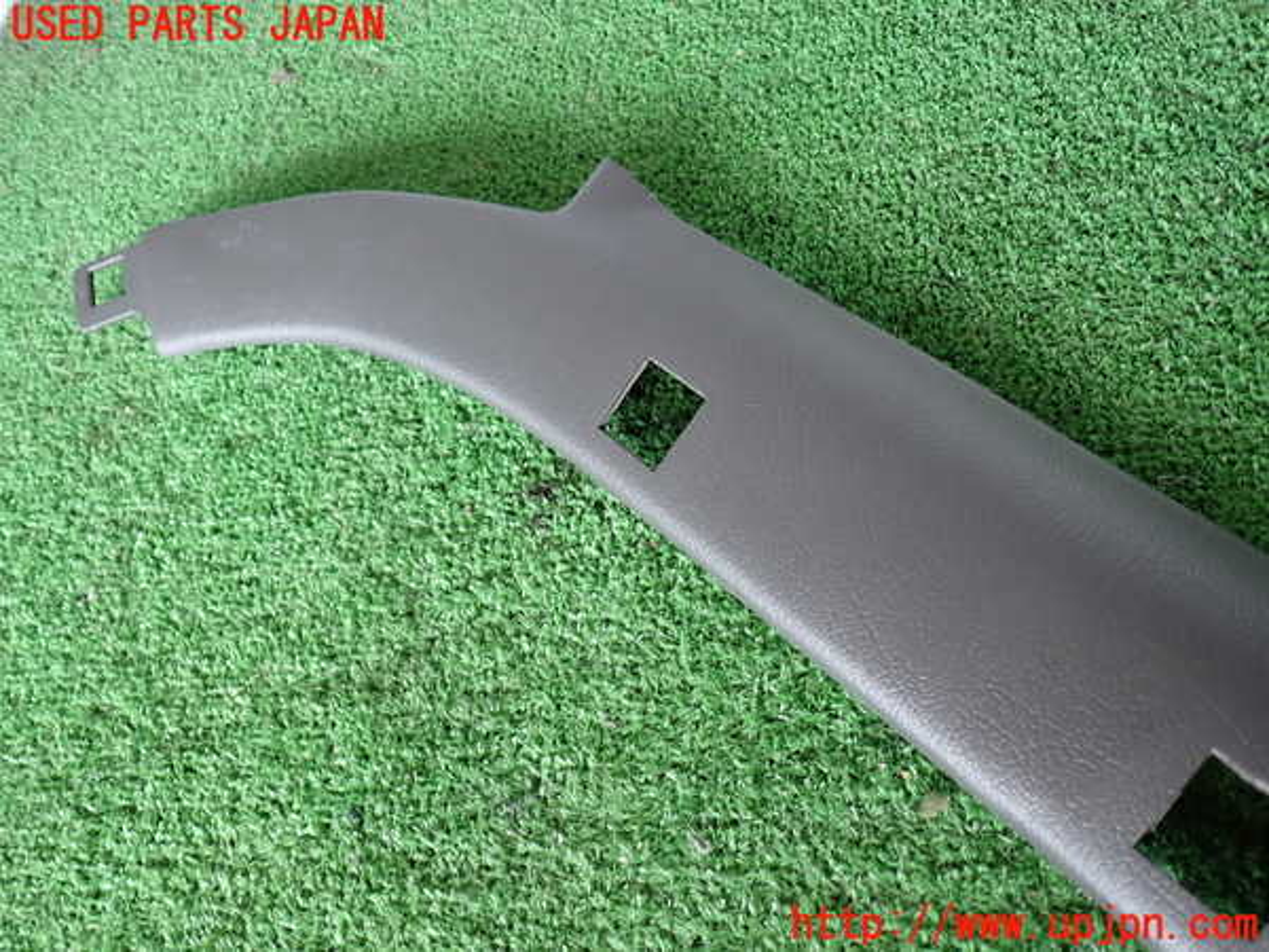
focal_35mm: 28
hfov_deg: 63.4
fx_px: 1026
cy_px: 476
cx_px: 634
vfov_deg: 49.7
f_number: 2.2
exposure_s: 1/60
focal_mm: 5.05
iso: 125
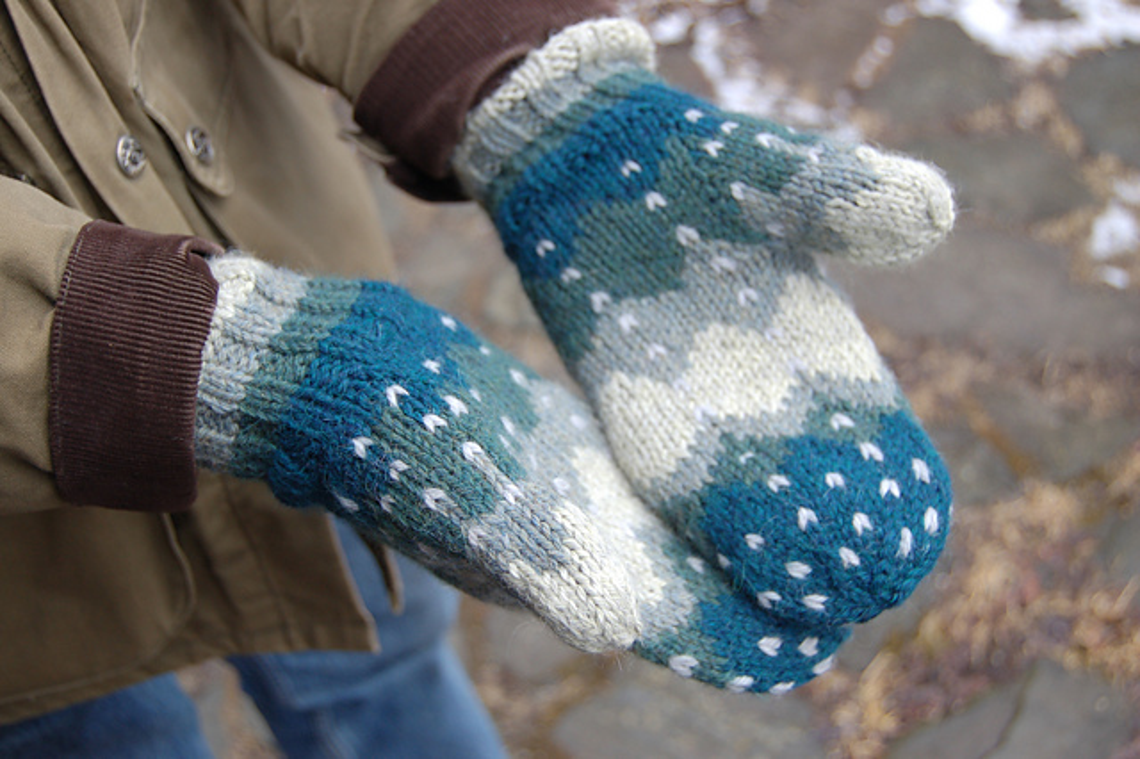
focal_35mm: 45
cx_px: 570
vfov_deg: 29.8
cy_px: 380
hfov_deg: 43.6
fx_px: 1424
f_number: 4.2
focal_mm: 30
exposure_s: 1/500
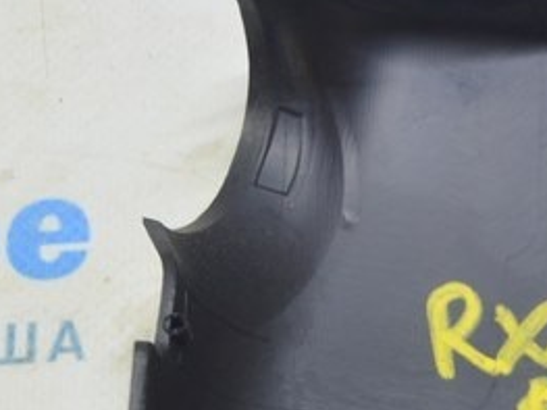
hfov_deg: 11.8
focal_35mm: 163
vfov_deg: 9.1
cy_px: 355
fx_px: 2573
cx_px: 711
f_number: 5.6
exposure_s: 1/20
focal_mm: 29
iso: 400
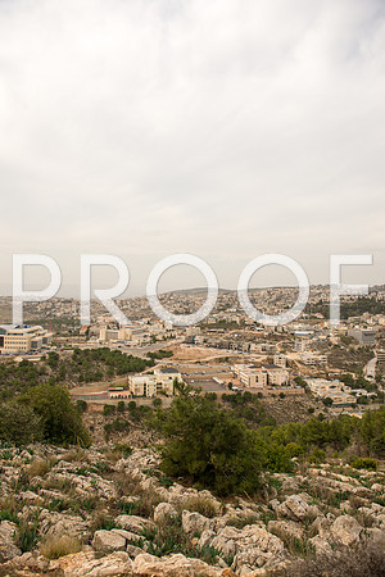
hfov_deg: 53.1
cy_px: 288
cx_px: 192
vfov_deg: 73.7
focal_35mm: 24
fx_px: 385
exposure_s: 1/640
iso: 100
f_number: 3.5
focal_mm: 24
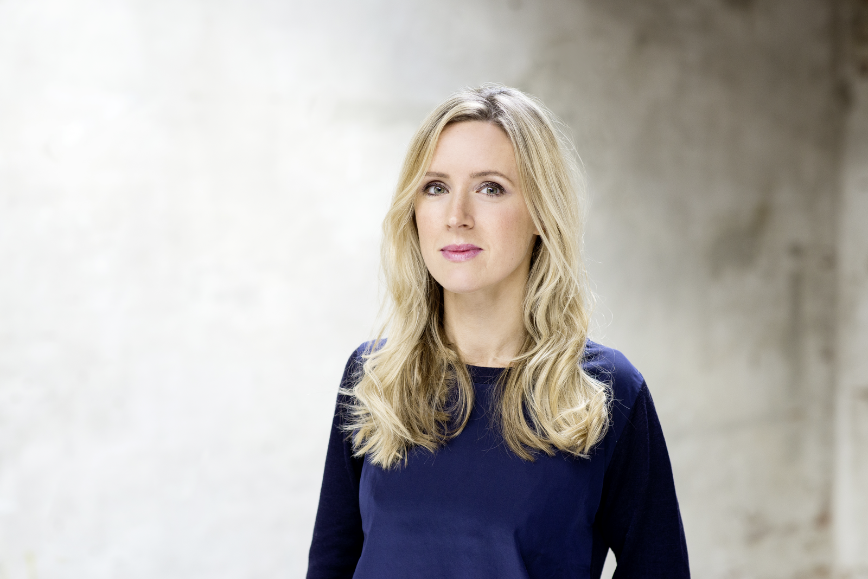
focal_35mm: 85
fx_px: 2050
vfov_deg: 16.1
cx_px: 434
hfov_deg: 23.9
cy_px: 290
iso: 400
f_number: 3.5
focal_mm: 85
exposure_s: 1/125
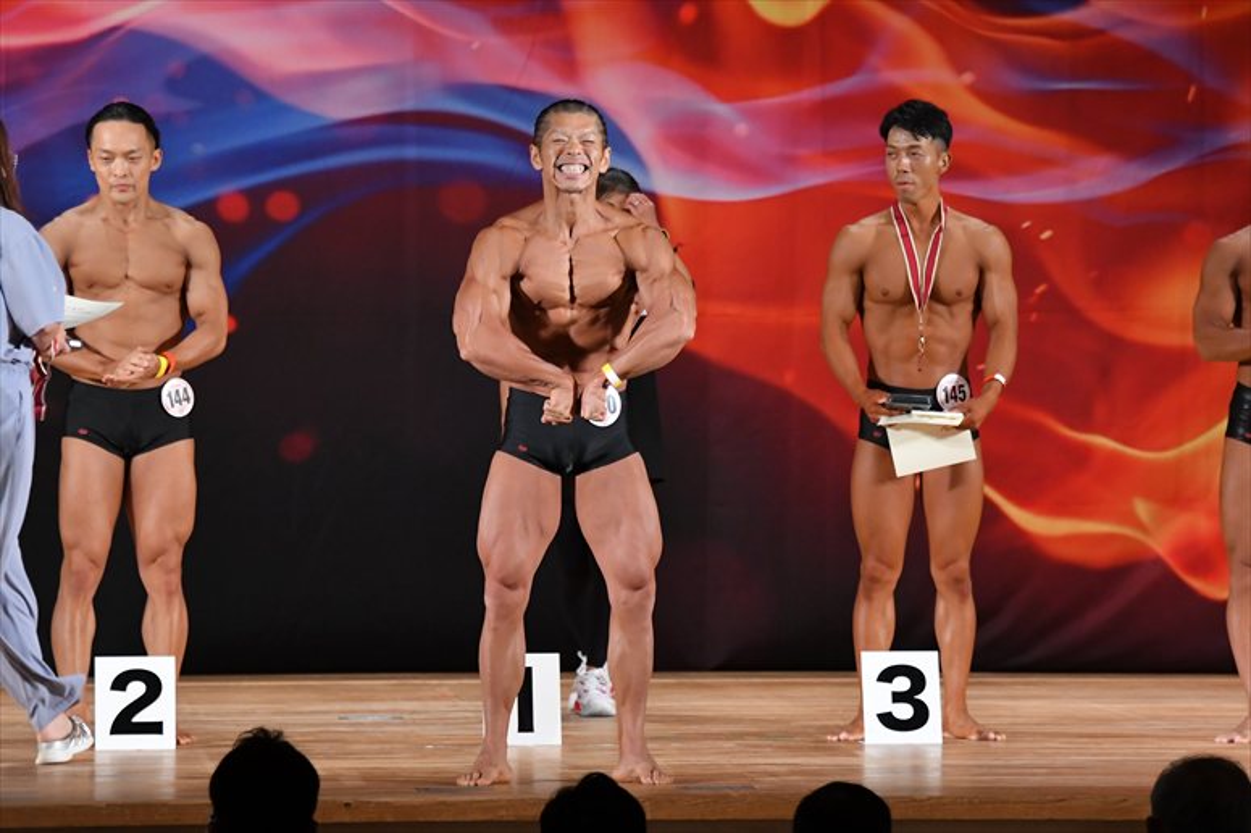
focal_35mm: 225
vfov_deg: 6.1
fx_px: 7815
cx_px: 626
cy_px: 416
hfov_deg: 9.2
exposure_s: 1/400
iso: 3200
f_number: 5.6
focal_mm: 150
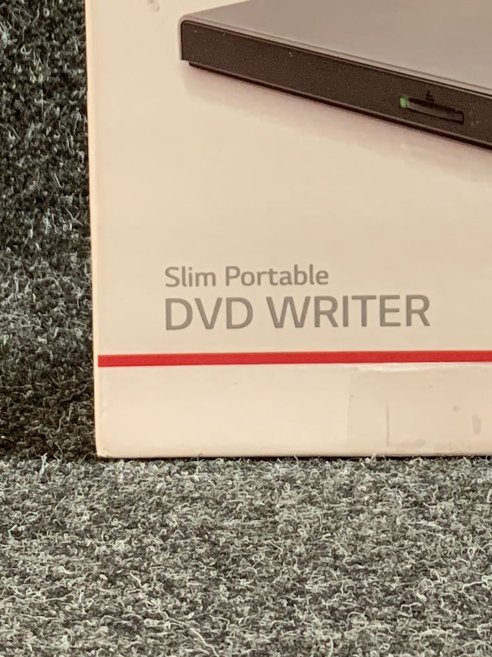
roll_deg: -0.1
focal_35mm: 109
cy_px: 87
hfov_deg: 13.5
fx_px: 2067
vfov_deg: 17.8
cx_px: 435
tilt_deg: -4.6
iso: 200
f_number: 1.8
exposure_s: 1/50
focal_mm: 4.25
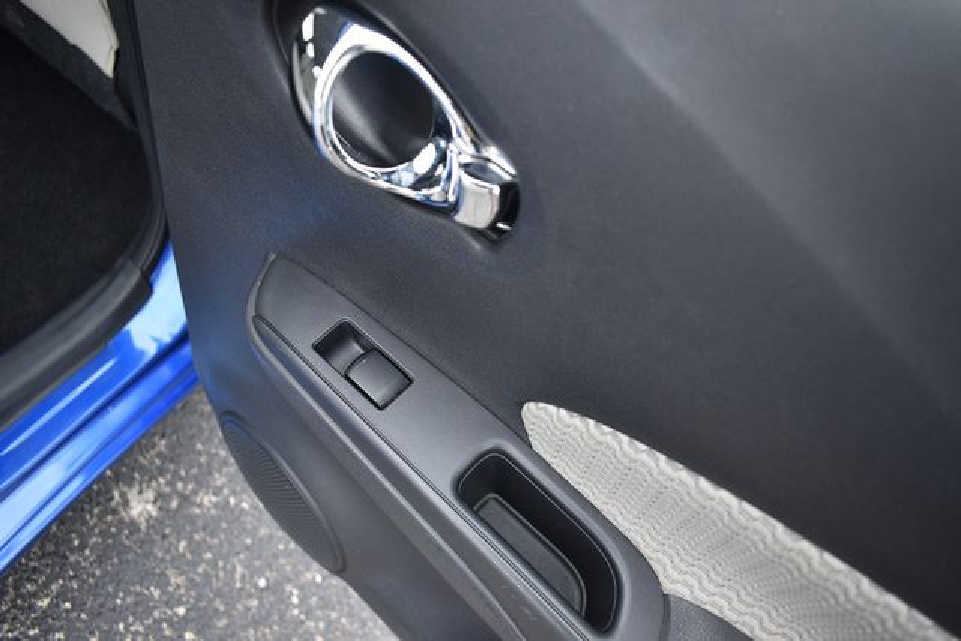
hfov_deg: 67.4
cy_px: 320
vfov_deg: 48.0
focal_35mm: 27
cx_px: 480
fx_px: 721
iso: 400
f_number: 4
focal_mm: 18
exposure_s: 1/250
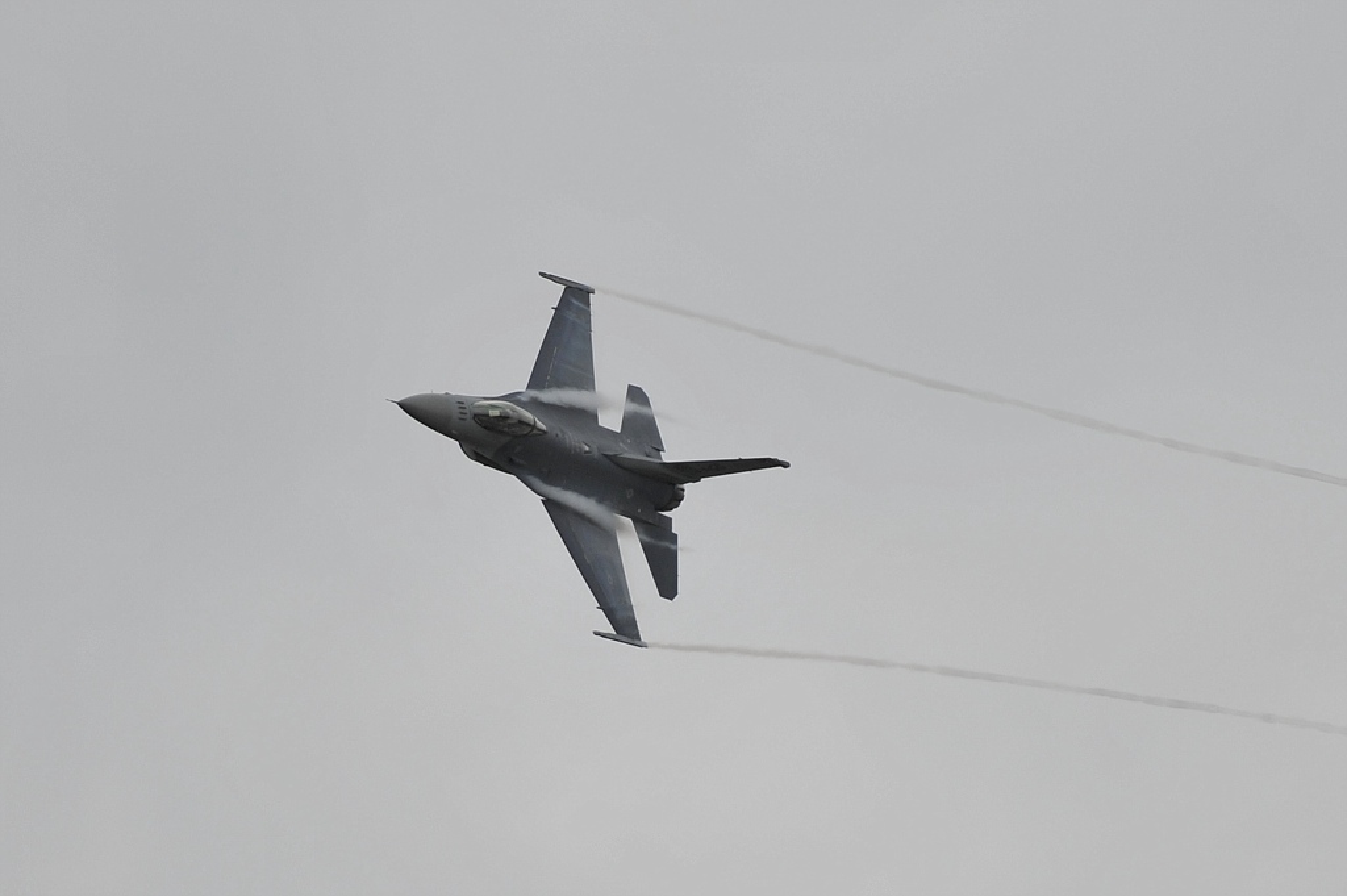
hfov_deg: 10.3
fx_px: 7477
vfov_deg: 6.9
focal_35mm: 200
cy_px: 448
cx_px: 674
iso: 200
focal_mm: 200
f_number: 2.8
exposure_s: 1/2500
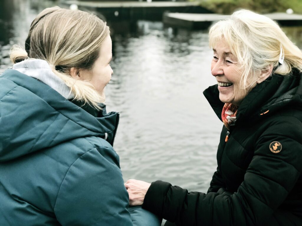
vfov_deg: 28.0
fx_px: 454
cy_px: 113
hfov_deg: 36.8
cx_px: 151
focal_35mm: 52
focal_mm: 6
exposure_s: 1/60
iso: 80
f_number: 2.4
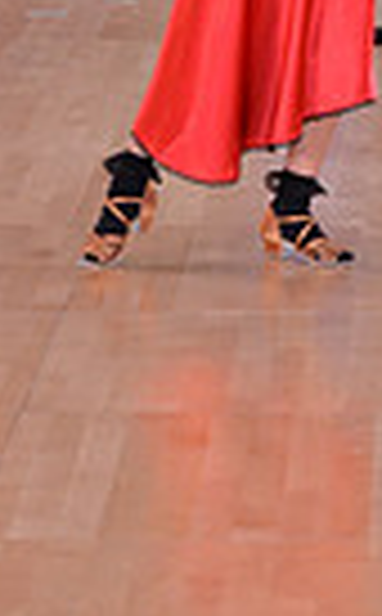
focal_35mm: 354
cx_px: 645
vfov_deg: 5.9
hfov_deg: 3.7
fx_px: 5928
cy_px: -292
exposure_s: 1/250
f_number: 5.6
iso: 2000
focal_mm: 82
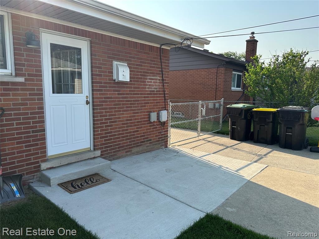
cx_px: 160
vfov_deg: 56.8
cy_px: 120
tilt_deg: -7.7
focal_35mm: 24
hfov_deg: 71.6
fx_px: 221
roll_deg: -1.4
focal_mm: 6.86
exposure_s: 1/1664
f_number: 1.78
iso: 80
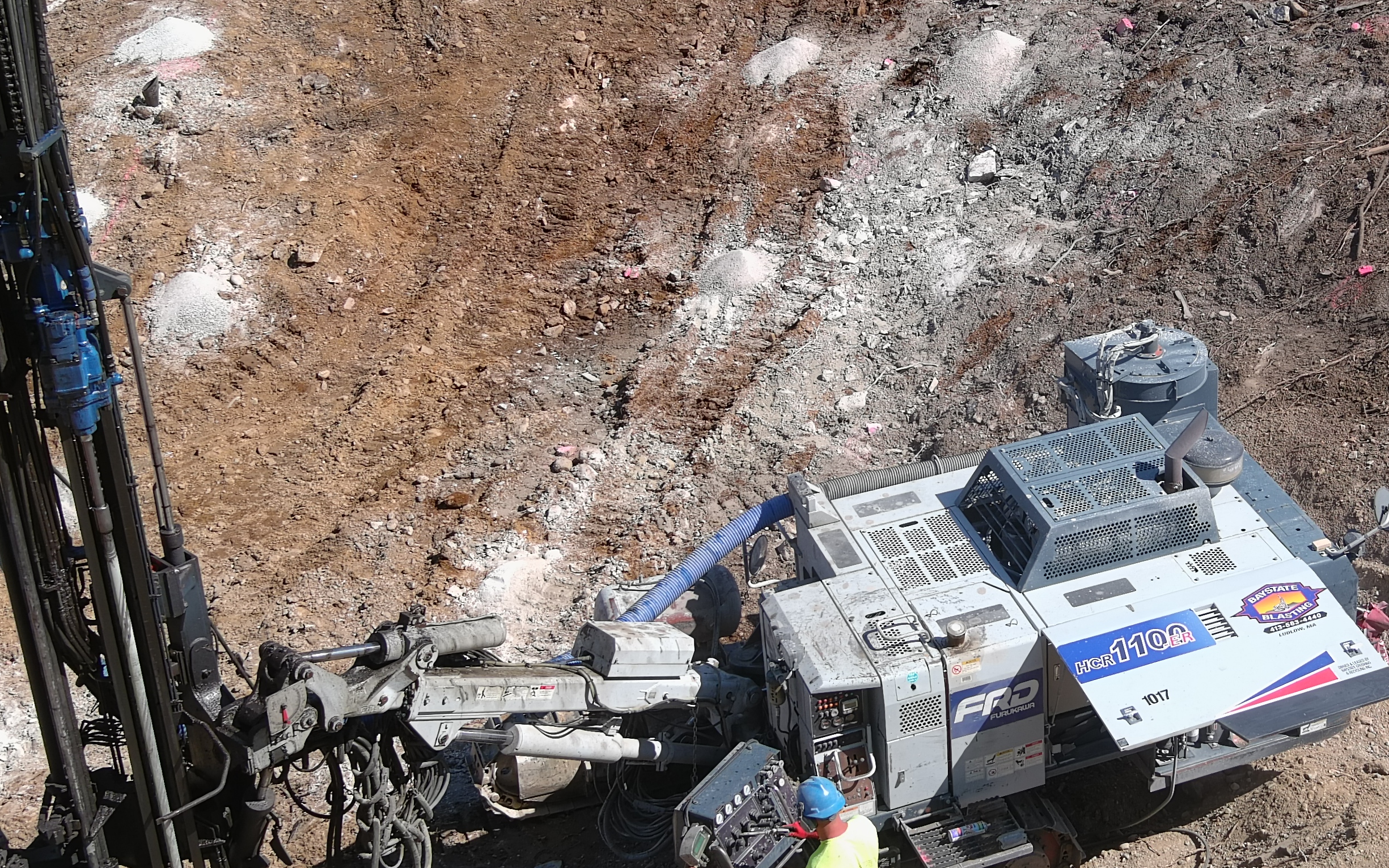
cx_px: 1085
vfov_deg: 19.7
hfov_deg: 30.4
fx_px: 2499
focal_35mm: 66
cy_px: 308
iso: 100
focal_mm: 10.57
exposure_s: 1/1250
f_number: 2.8
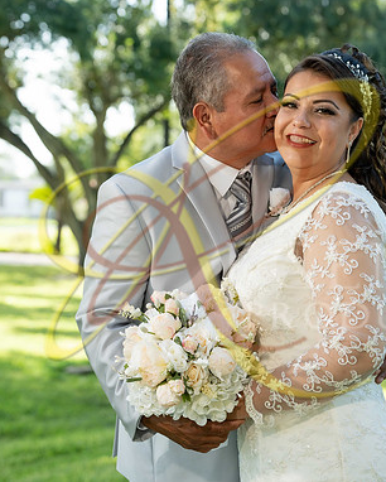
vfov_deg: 20.4
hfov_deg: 16.3
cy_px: 239
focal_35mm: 94
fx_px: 1341
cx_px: 280
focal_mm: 66
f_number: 4
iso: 500
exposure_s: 1/500
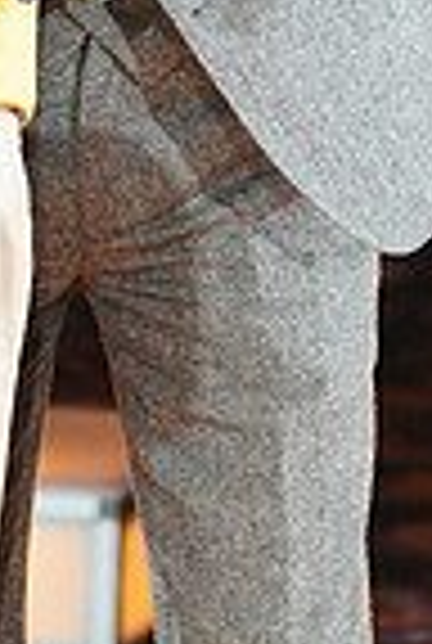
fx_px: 7613
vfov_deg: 4.8
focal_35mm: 425
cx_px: -43
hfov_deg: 3.2
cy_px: -396
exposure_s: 1/250
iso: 2500
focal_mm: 105
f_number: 4
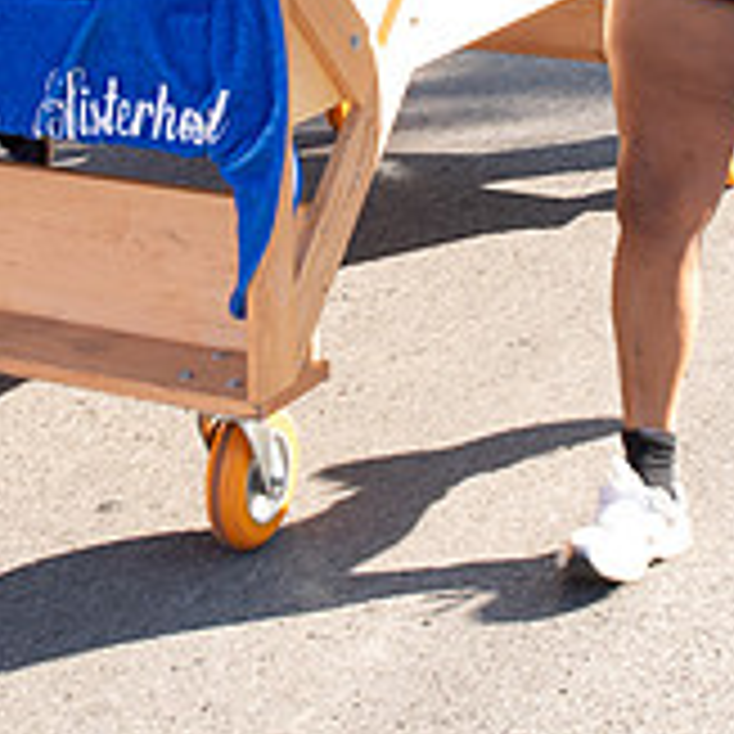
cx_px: 414
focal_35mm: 101
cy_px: 90
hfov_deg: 17.2
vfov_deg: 17.0
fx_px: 2423
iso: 500
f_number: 7.1
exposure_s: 1/200
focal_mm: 24
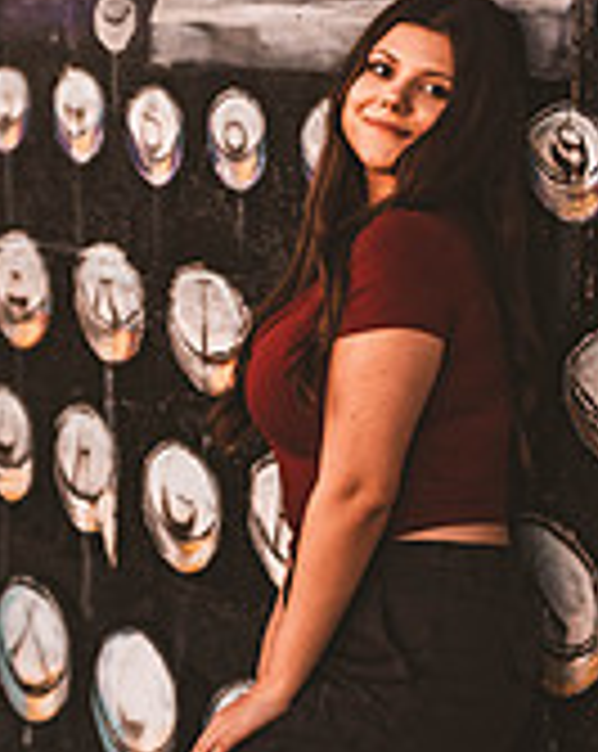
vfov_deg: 10.2
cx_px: 414
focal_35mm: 190
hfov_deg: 8.1
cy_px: 473
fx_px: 4215
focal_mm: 75
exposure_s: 1/100
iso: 1000
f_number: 2.8
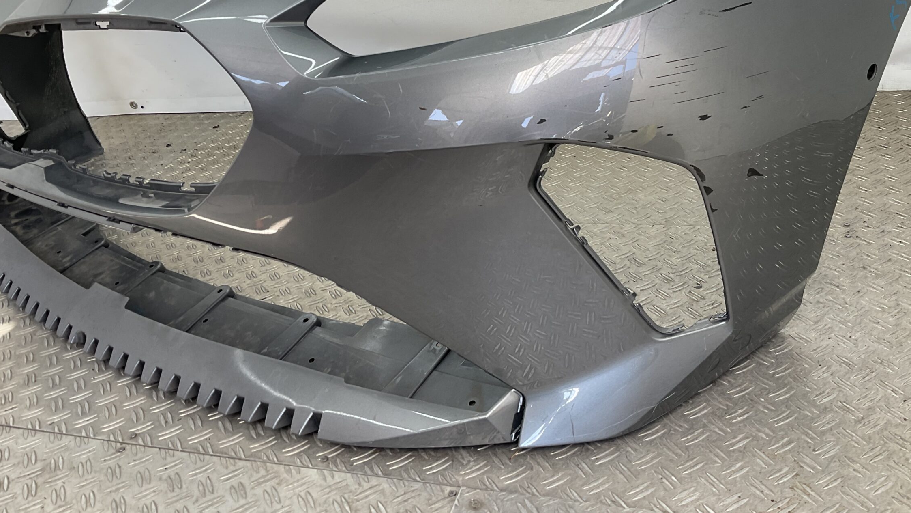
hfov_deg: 55.3
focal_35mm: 36
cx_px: 472
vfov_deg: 32.5
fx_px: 870
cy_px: 162
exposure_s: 1/109
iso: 16
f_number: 1.8
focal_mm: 3
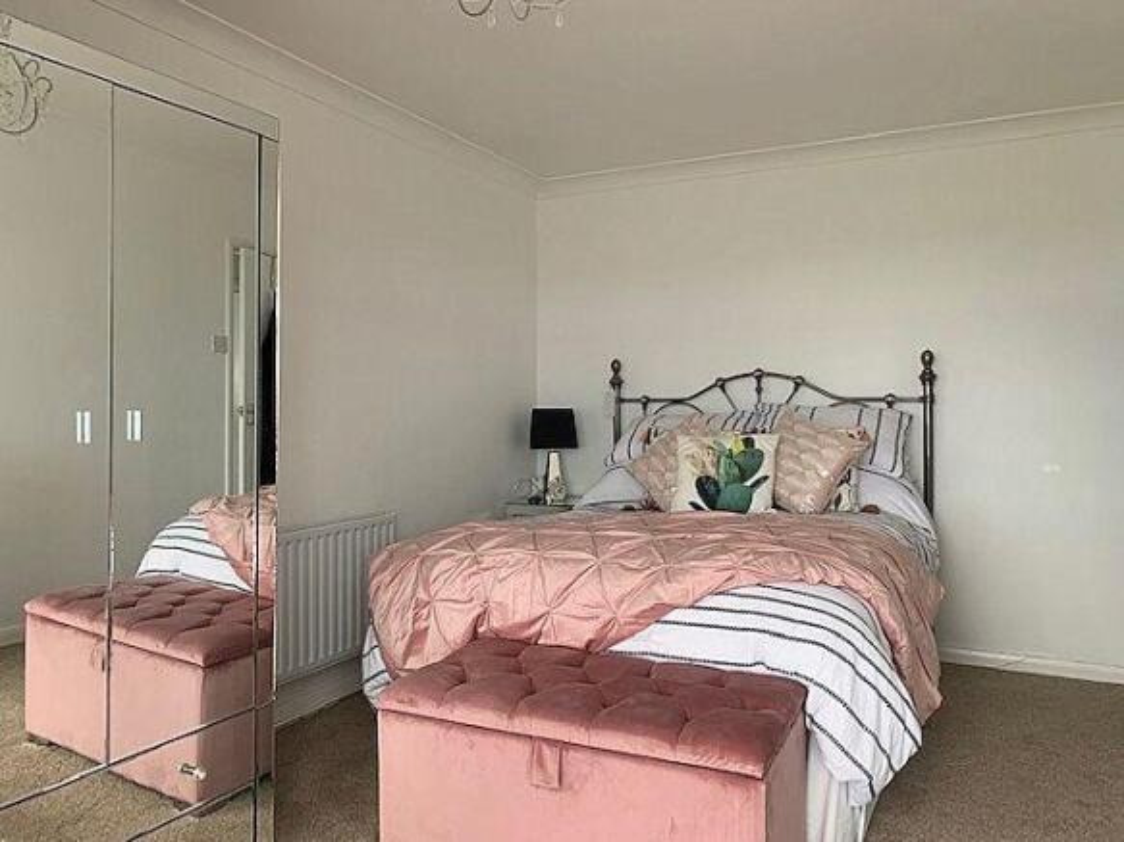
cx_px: 562
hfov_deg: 67.3
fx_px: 844
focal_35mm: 26
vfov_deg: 53.0
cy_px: 421
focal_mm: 4.25
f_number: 1.8
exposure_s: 1/121
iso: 80
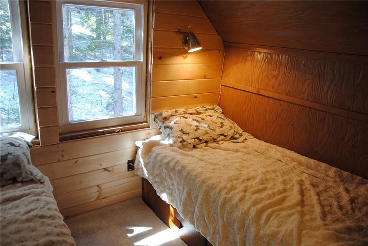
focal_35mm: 27
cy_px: 123
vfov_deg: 48.0
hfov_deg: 67.4
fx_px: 276
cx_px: 184
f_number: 3.5
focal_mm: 18
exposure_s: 1/30
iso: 400
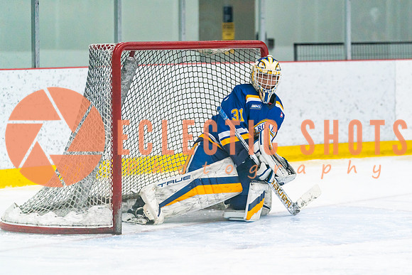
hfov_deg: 10.7
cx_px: 238
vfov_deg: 7.1
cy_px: 137
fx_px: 2205
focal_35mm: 193
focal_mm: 162
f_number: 2.8
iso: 3200
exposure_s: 1/1250
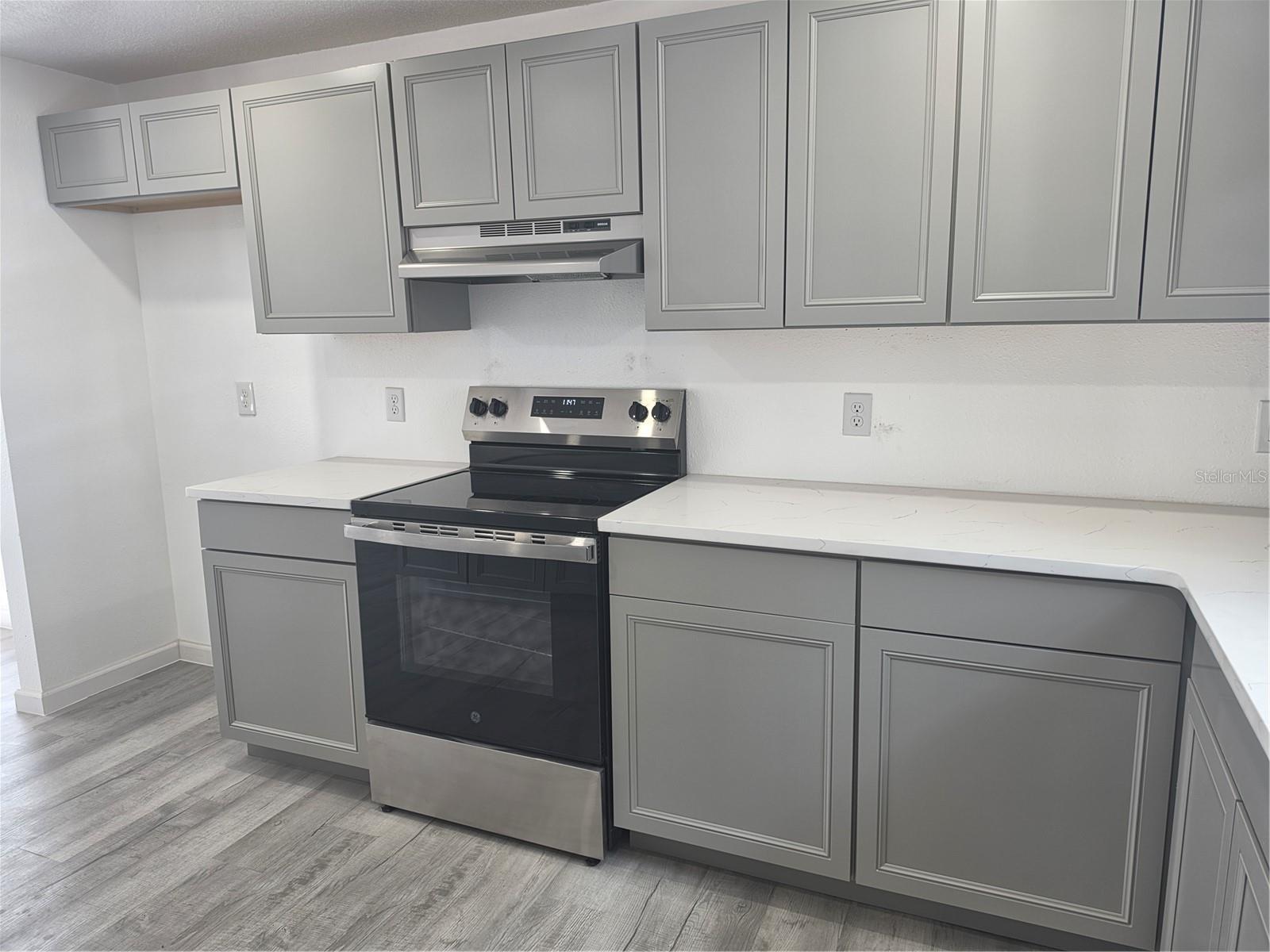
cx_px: 635
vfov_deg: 58.9
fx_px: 844
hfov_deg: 73.9
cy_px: 476
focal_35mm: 23
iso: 80
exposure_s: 1/120
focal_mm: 6.5
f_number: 1.4
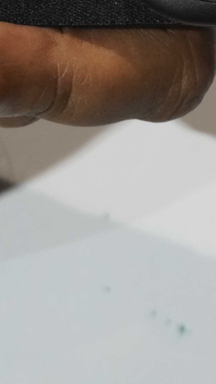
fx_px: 2597
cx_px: 270
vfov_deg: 8.4
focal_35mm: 255
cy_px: -80
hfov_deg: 4.7
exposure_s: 1/80
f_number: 5.6
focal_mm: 44
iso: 1600
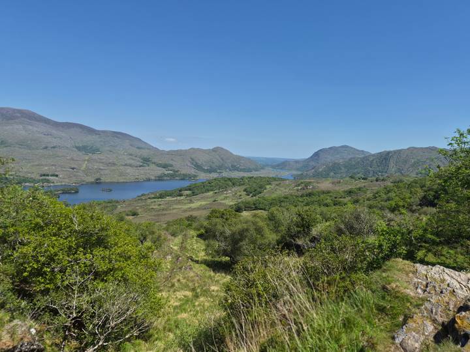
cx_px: 235
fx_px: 312
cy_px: 176
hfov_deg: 73.9
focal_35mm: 23
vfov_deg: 58.9
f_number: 1.8
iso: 80
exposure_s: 1/6576
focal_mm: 5.4
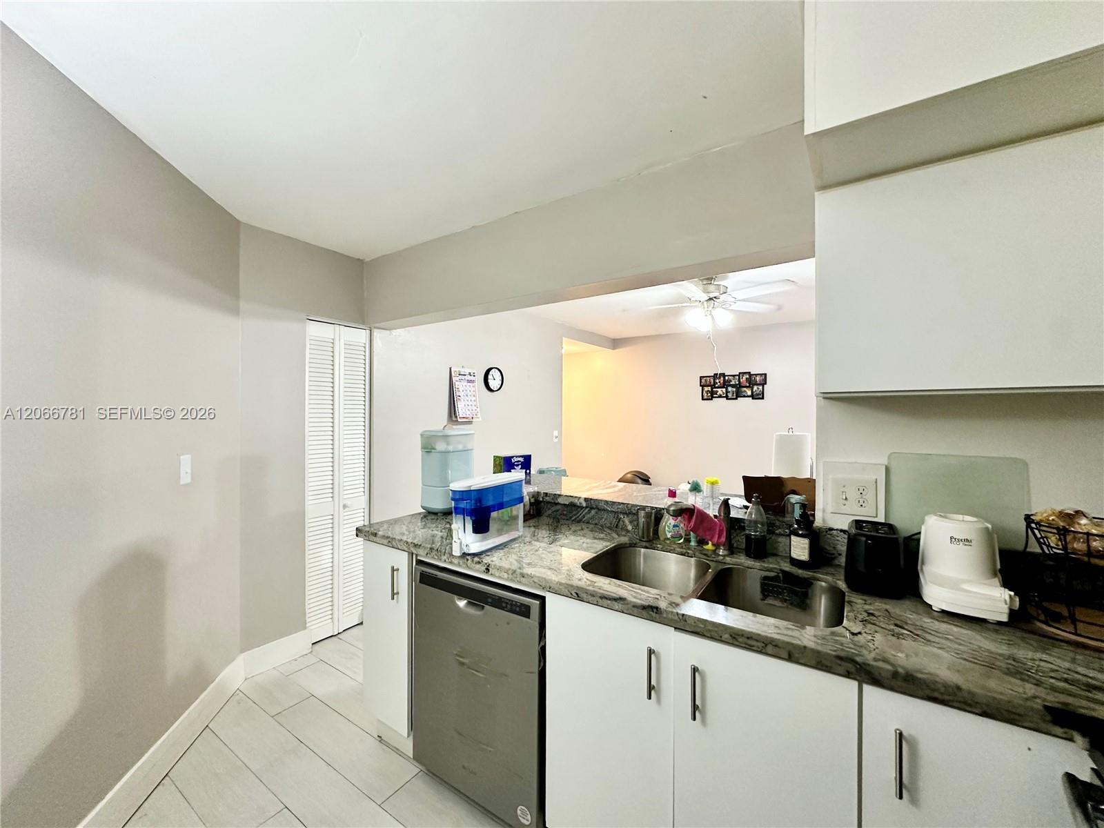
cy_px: 414
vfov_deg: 85.7
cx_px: 552
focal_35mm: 14
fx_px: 446
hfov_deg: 102.1
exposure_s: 1/60
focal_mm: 2.22
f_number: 2.2
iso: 250
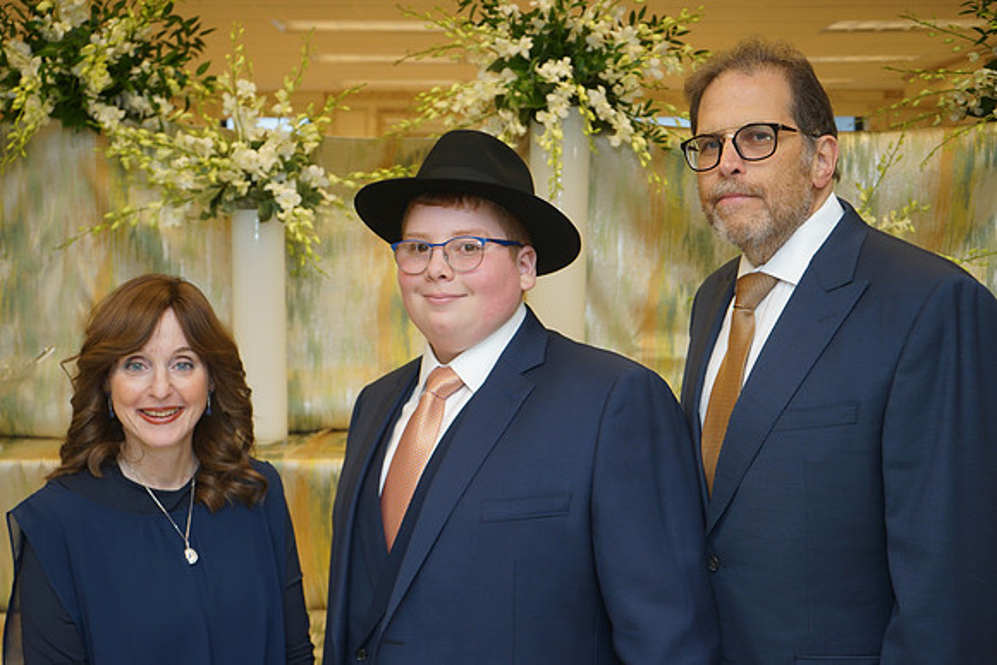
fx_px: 1274
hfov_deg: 42.7
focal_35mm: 46
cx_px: 498
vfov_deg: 29.3
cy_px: 332
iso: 500
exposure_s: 1/100
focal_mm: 46
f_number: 5.6
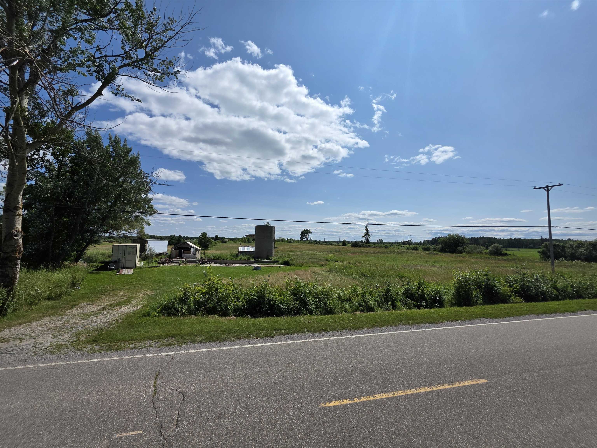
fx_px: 224
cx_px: 298
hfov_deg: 106.2
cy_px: 224
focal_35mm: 13
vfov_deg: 89.9
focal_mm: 2.2
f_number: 1.9
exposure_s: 1/4518
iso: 40
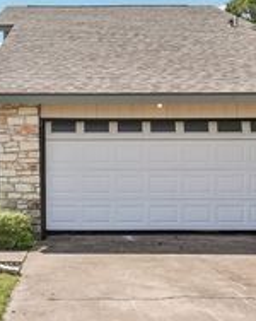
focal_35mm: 47
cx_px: 72
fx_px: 446
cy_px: 172
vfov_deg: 39.6
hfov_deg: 31.6
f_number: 8
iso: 400
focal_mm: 18.8
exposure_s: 1/1000
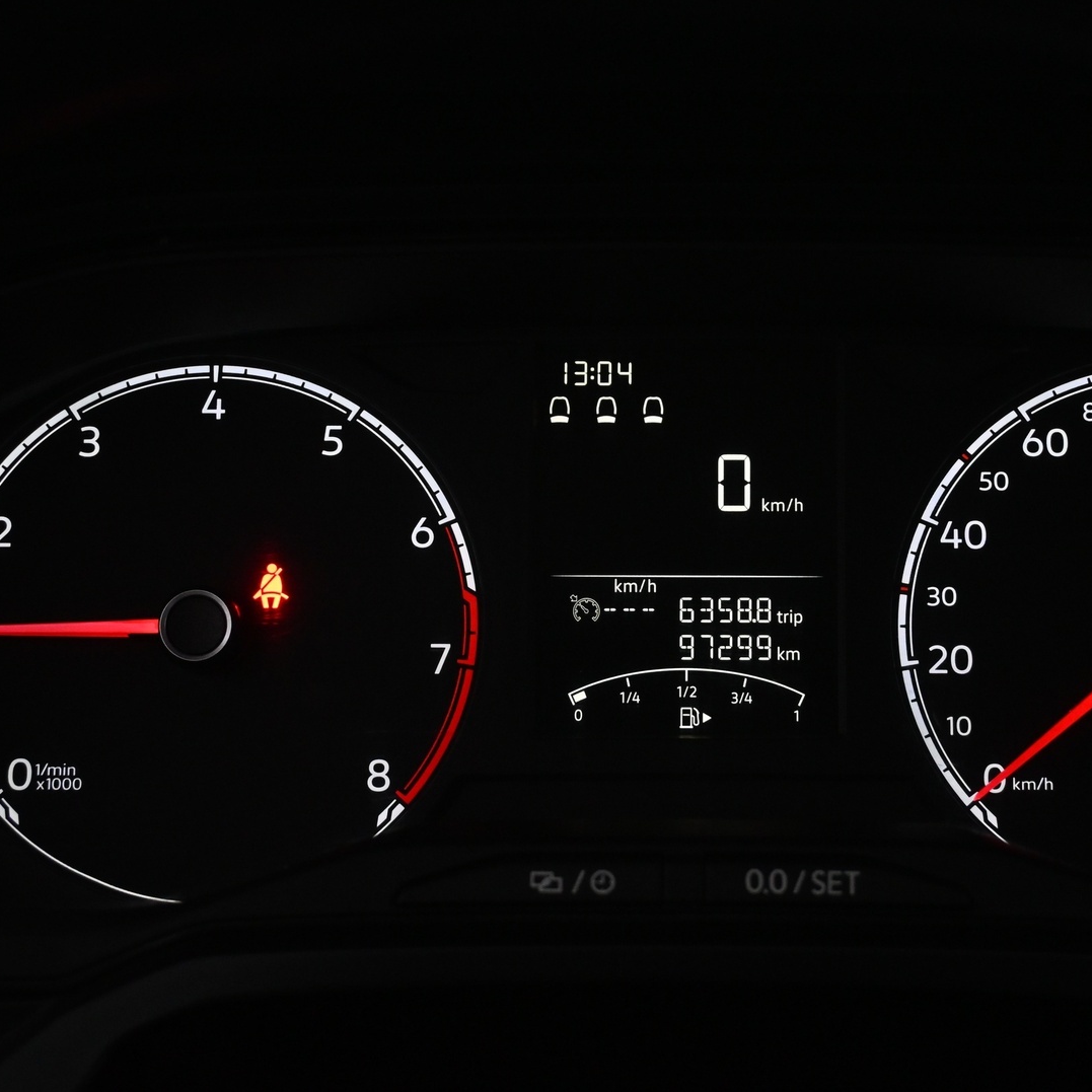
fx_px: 2463
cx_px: 679
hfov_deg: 24.9
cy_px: 547
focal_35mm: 69
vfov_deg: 25.0
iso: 2800
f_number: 5.3
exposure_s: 1/125
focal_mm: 36
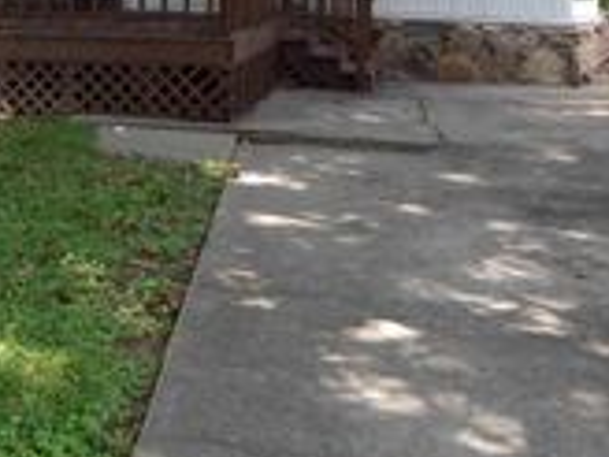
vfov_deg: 20.9
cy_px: -35
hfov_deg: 26.7
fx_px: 1179
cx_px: -59
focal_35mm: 67
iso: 125
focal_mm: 4
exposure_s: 1/200
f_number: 3
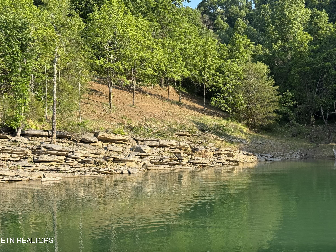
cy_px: 126
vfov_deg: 30.3
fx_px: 466
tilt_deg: +1.8
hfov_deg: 39.7
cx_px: 168
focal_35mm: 48
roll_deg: +1.6
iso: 80
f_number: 1.78
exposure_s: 1/2494
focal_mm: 6.76
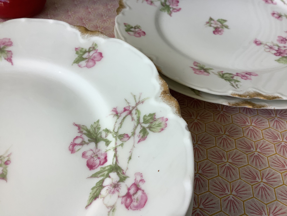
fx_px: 257
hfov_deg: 58.4
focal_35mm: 31
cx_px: 144
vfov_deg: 45.4
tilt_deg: -47.8
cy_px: 108
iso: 40
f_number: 2.4
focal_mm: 3.3
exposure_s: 1/120
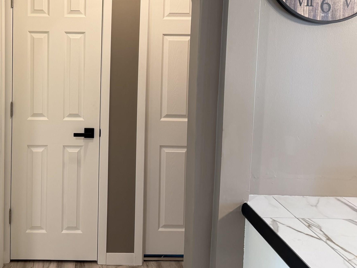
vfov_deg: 33.5
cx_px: 80
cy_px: 58
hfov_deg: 43.1
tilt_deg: -4.7
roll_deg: -0.5
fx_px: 433
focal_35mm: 42
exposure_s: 1/60
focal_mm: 6.76
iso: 160
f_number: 1.78
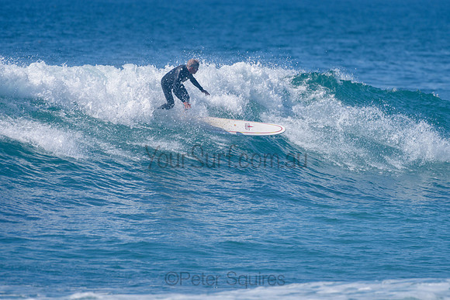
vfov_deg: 2.2
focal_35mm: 613
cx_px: 248
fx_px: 7661
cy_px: 121
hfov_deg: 3.4
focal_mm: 500
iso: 140
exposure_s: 1/2000
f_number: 5.6
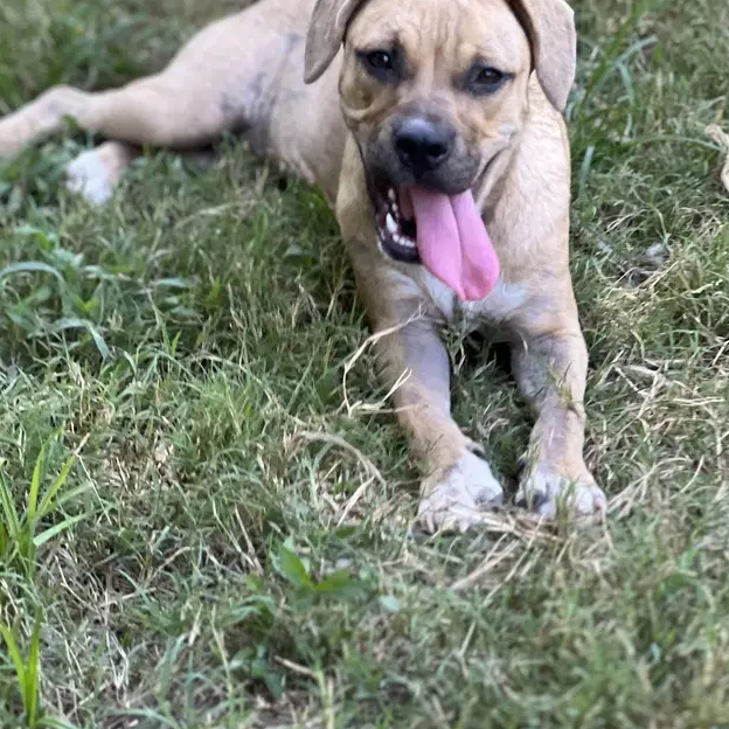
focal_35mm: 109
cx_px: 374
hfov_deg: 16.0
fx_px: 2597
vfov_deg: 15.9
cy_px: 211
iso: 64
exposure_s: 1/121
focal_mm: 9
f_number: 2.8
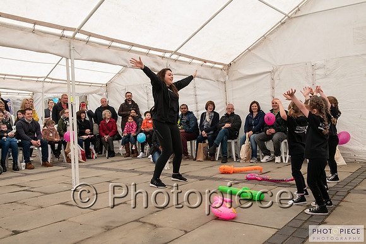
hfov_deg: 58.7
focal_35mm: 32
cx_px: 183
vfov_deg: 41.1
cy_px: 122
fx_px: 325
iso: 1800
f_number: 8
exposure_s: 1/320
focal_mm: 32
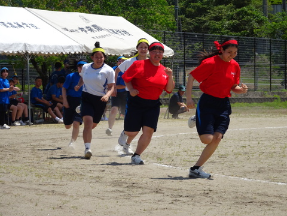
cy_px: 108
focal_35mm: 168
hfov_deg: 11.8
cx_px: 144
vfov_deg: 8.8
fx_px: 1393
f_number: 5.6
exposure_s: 1/400
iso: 80
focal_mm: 28.74
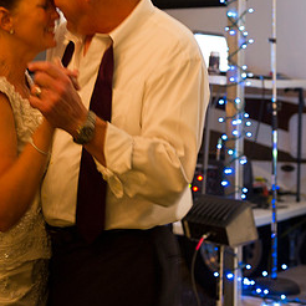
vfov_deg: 17.3
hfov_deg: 17.4
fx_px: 1000
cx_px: 101
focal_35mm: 100
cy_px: 86
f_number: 2.8
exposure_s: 1/8
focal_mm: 50
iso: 2000
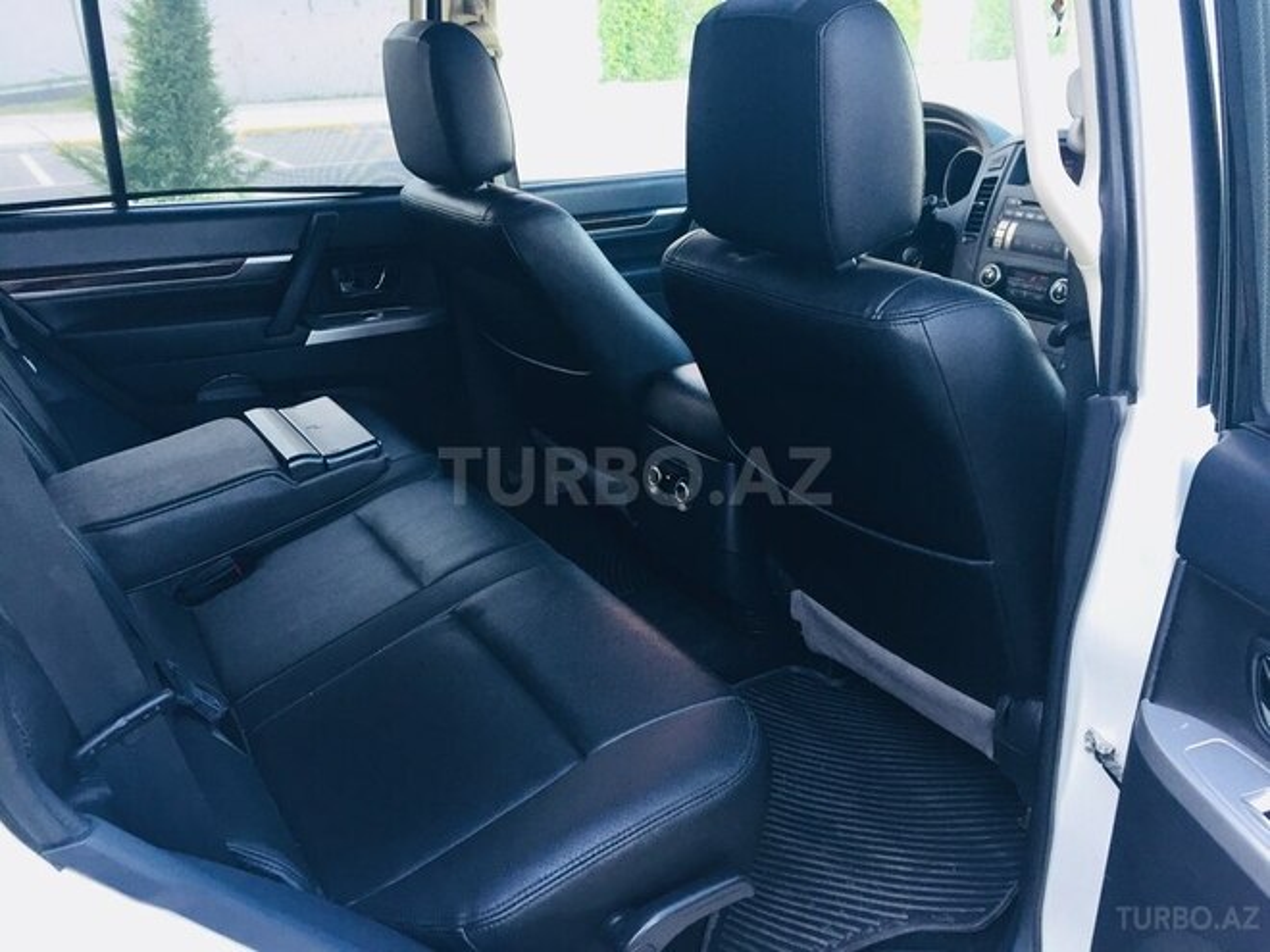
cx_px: 635
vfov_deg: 48.2
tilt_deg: -21.9
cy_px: 476
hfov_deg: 61.7
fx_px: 1064
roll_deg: +1.3
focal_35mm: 29
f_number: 2.2
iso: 64
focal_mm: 4.15
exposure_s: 1/33
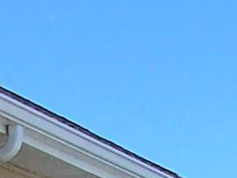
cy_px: 514
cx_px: -146
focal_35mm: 293
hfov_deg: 6.6
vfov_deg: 4.9
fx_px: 2007
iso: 80
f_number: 4
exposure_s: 1/1000
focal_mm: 6.3
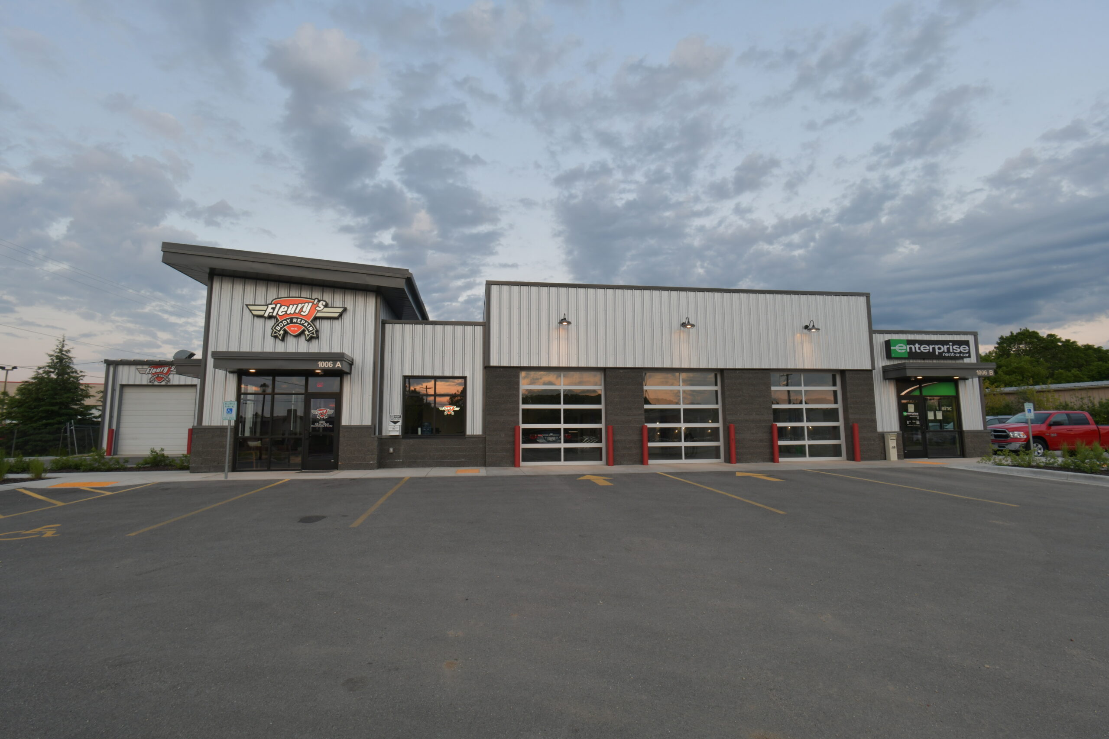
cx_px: 554
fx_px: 554
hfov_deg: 90.0
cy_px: 370
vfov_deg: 67.4
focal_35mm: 18
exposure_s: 1/8
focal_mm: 18
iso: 200
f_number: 11
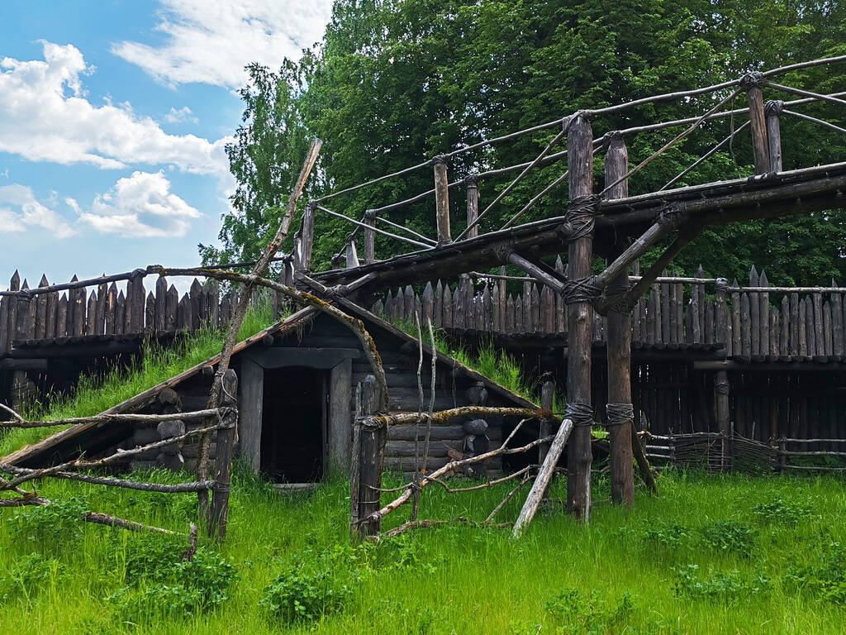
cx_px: 423
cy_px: 318
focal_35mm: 36
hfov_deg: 51.4
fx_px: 880
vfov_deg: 39.7
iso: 50
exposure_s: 1/590
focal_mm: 6.12
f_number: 1.9
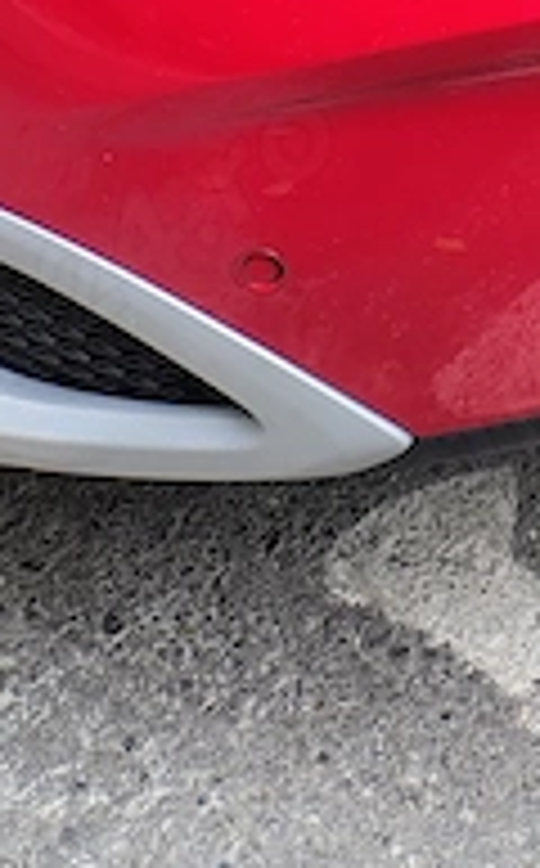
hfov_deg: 11.0
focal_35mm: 110
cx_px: 990
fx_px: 2600
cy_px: -913
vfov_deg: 15.1
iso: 244
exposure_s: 1/100
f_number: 1.7
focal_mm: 4.71
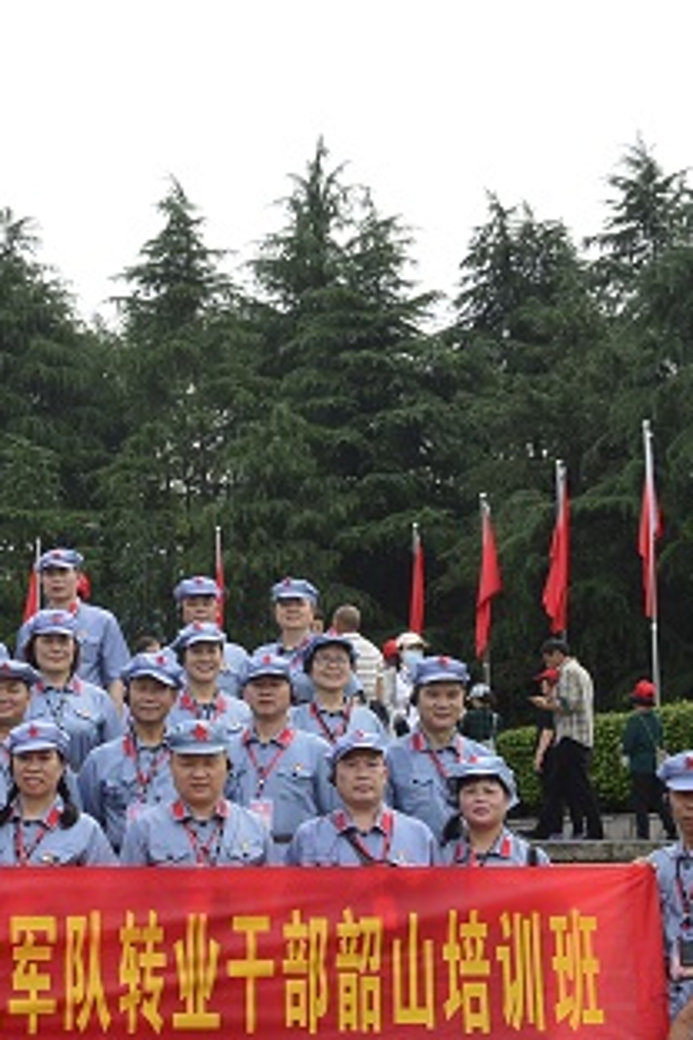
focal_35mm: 74
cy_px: 592
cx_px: -230
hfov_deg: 17.2
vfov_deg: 27.3
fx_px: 2137
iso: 200
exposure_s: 1/320
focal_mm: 22
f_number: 9
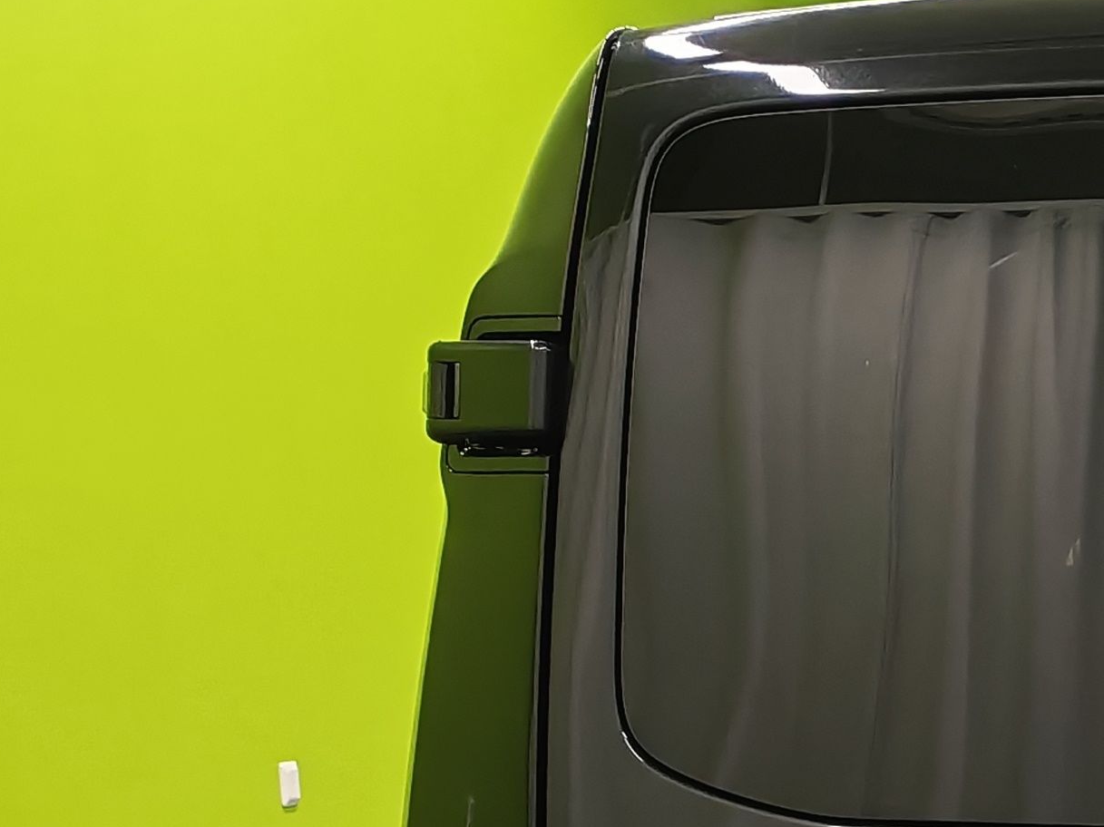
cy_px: 1185
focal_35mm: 101
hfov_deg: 17.8
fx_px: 3220
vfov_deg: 13.9
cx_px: 1568
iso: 640
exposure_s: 1/100
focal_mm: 6.12
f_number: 1.9
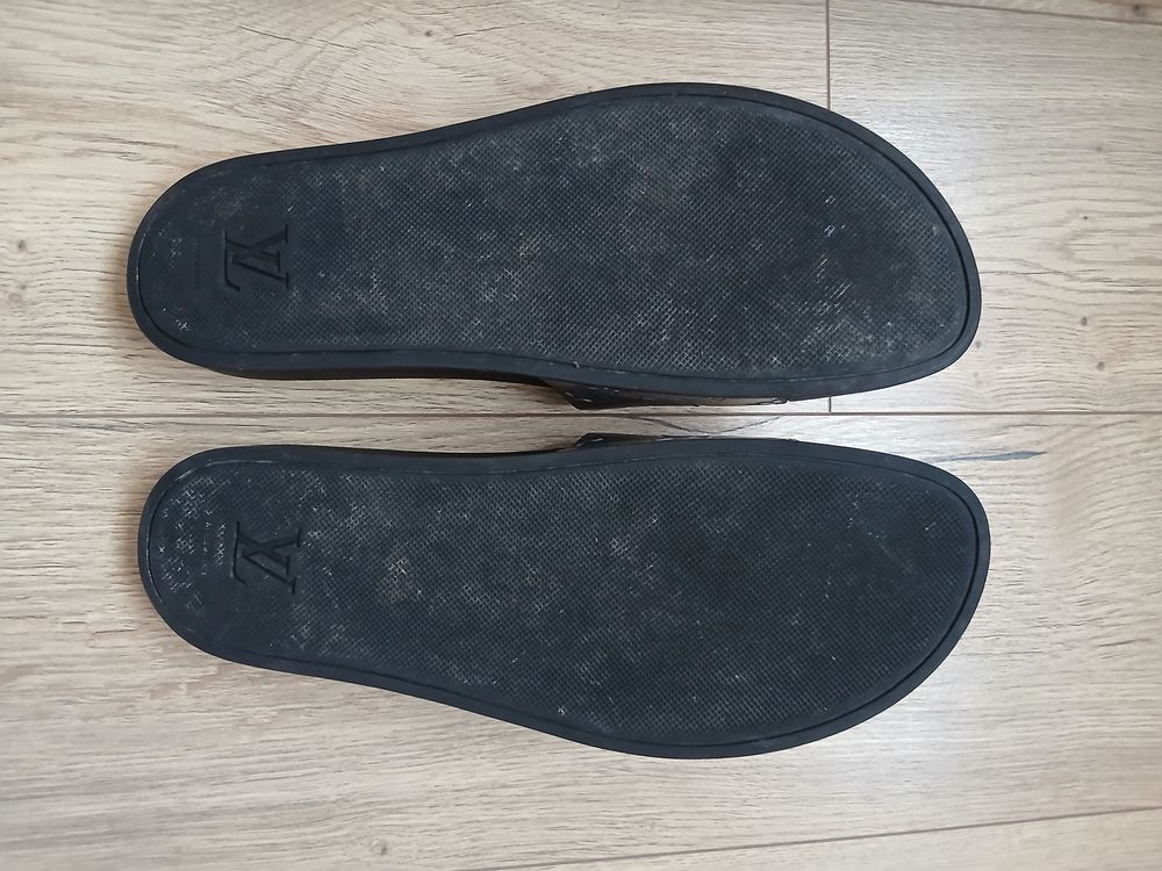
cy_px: 436
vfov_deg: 53.1
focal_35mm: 26
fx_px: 873
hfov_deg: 67.3
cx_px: 581
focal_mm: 3.98
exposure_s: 1/20
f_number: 1.8
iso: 500
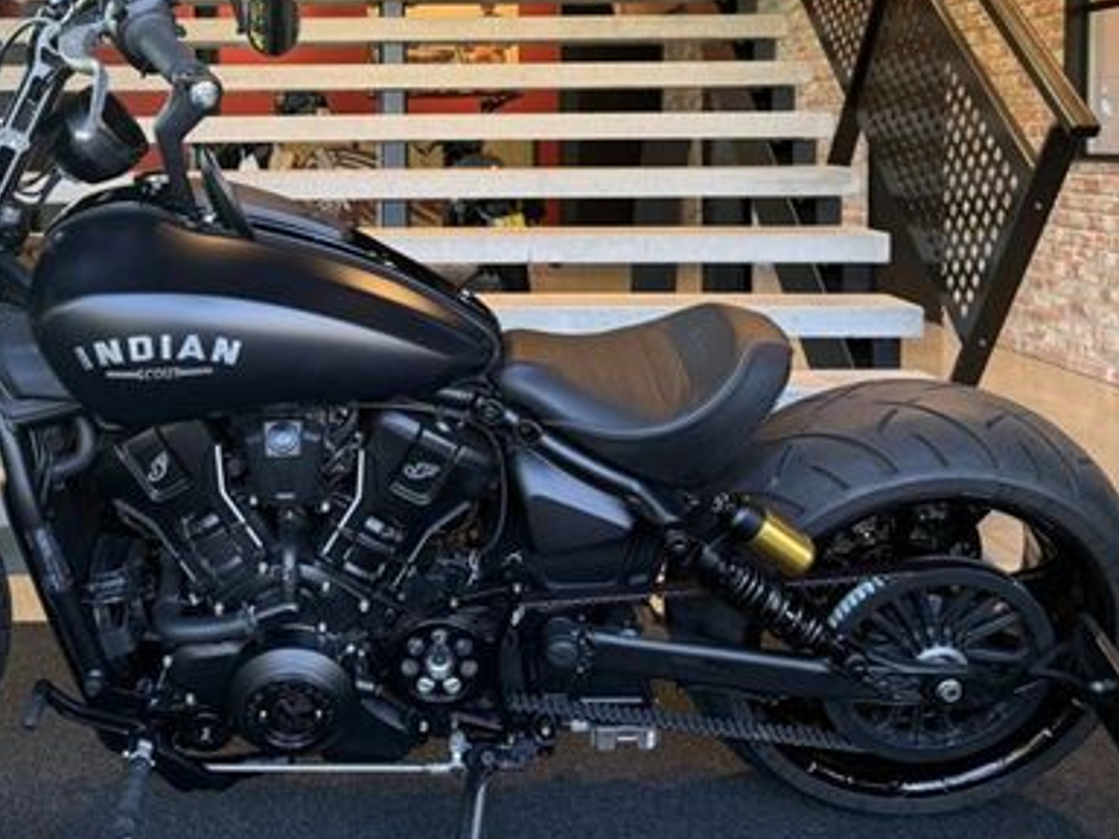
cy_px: 189
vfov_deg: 35.0
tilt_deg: -2.6
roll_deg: +0.7
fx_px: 1293
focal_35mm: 40
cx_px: 408
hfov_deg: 46.3
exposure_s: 1/190
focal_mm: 6.76
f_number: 1.78
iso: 200
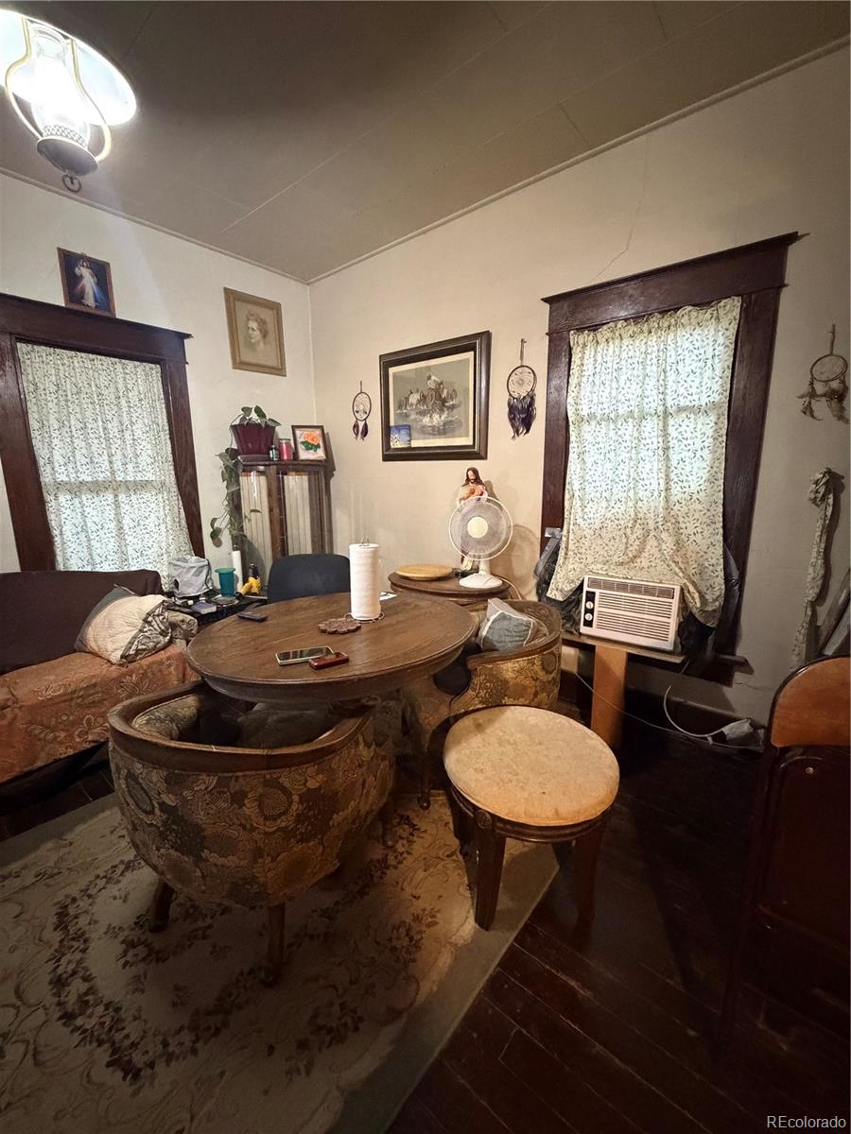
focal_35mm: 14
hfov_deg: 85.7
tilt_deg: -9.8
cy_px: 567
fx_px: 459
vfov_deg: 102.1
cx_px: 426
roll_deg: +0.0
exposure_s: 1/40
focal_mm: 2.22
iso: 1000
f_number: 2.2
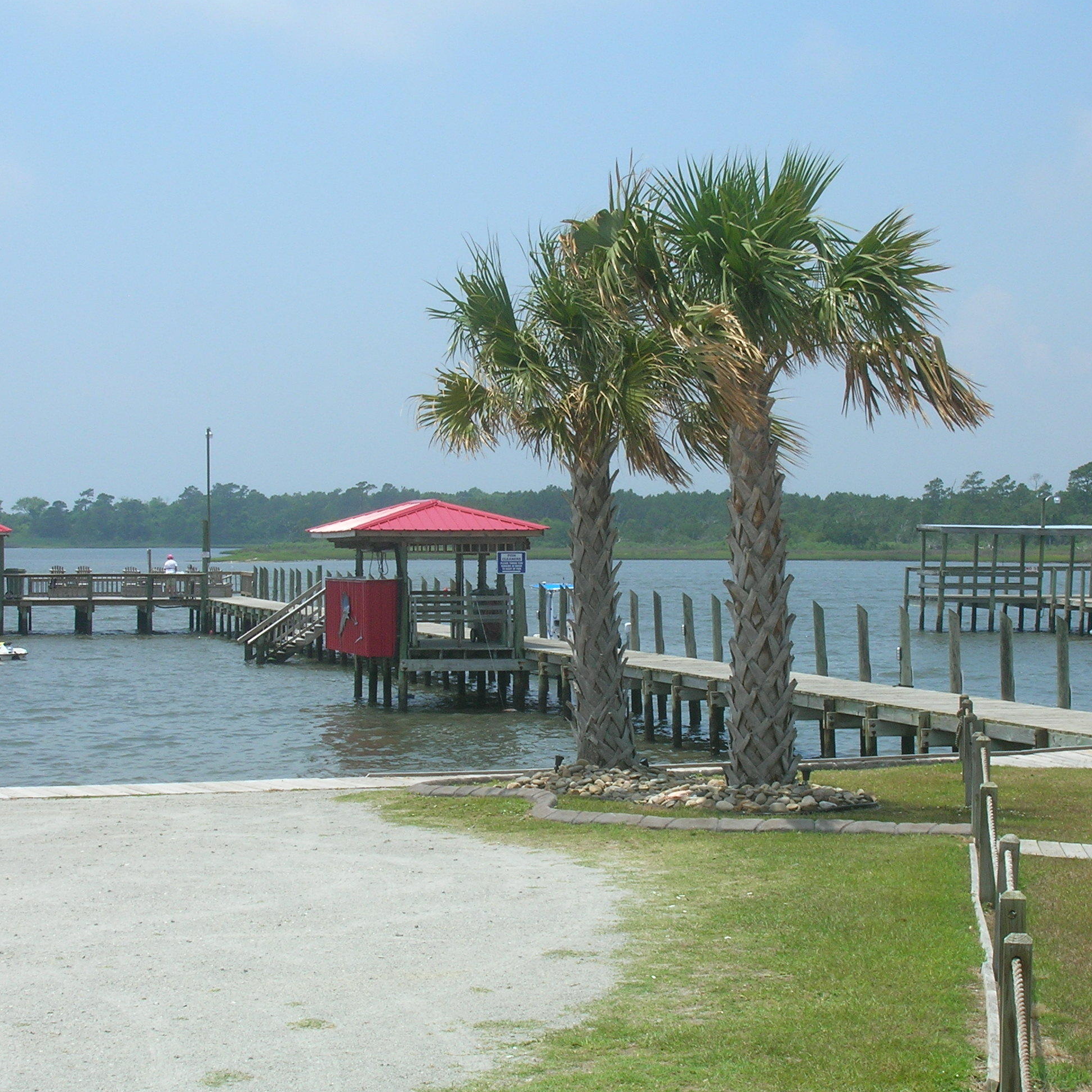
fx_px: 2784
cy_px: 546
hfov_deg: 22.2
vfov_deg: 22.2
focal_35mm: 78
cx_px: 567
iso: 50
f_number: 6.4
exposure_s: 1/257
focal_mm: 11
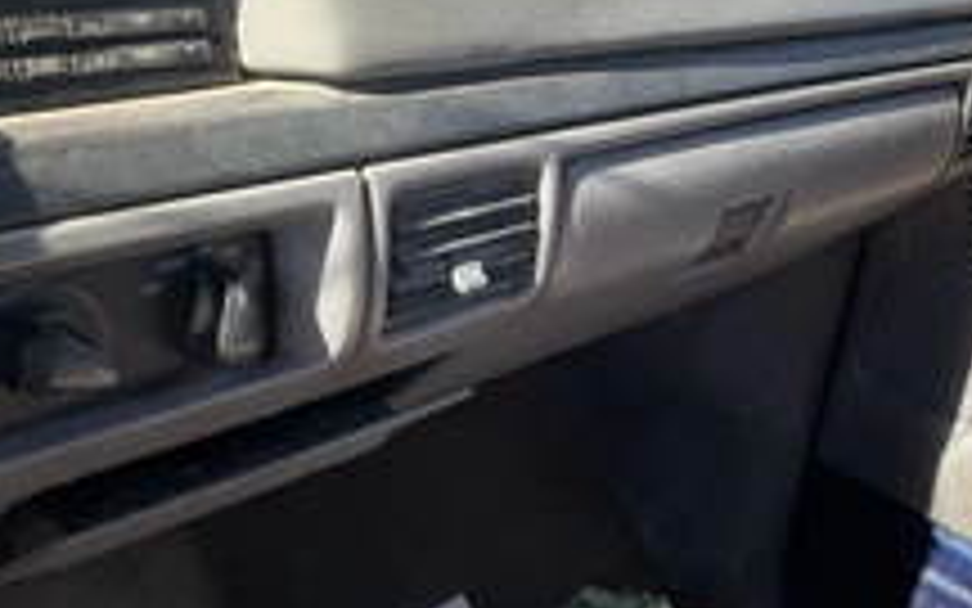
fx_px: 1510
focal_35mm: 57
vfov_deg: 22.7
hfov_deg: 34.2
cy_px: 288
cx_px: 824
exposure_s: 1/303
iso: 25
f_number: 1.8
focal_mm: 3
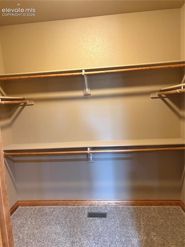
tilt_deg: -5.8
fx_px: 185
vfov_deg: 67.3
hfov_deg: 53.0
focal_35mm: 26
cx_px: 92
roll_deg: +4.0
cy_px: 124
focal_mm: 5.96
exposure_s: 1/60
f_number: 1.6
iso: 400
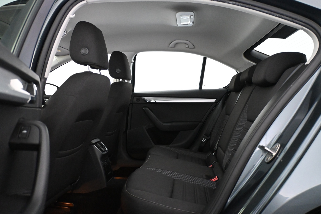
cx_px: 160
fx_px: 267
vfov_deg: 43.6
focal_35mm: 30
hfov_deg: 61.9
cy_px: 107
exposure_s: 1/60
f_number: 3.8
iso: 5000
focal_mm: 20
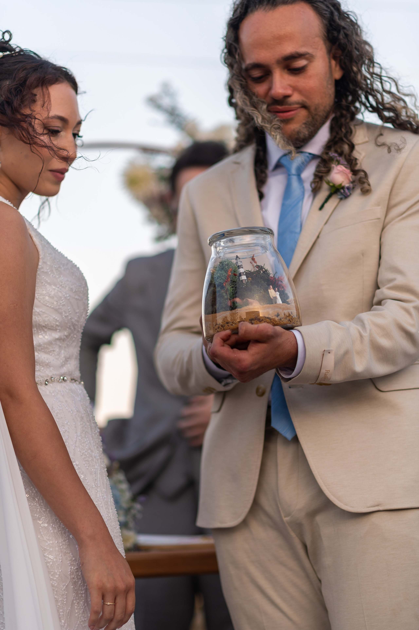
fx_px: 1486
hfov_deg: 16.0
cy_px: 315
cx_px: 210
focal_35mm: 85
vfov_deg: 23.9
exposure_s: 1/1250
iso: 125
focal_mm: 85
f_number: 1.8
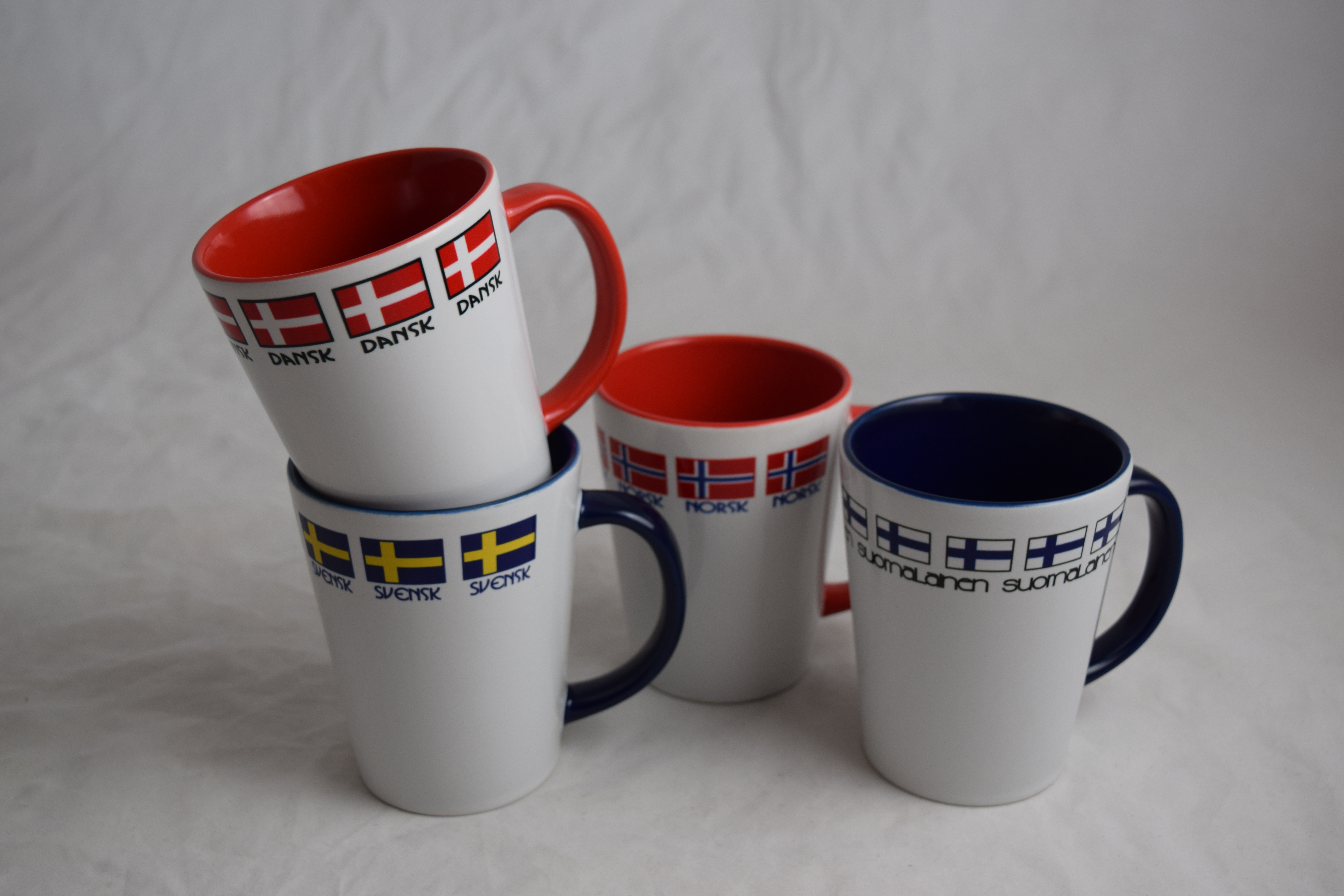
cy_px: 448
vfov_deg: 30.8
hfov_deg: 45.0
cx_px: 672
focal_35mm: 44
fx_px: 1624
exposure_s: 1/125
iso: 400
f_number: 5.6
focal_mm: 29
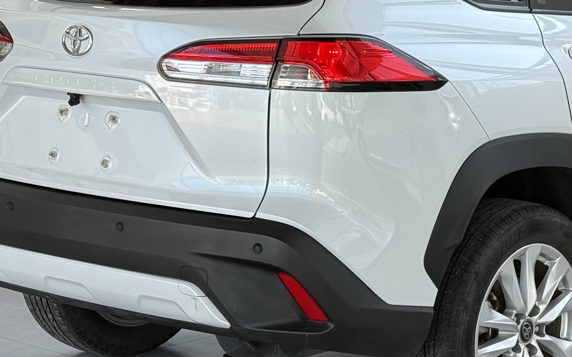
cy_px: 19
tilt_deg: -2.5
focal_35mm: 114
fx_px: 1777
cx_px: 477
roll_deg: -1.0
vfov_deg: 11.4
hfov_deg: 18.1
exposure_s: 1/407
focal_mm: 6.76
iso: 100
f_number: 1.78
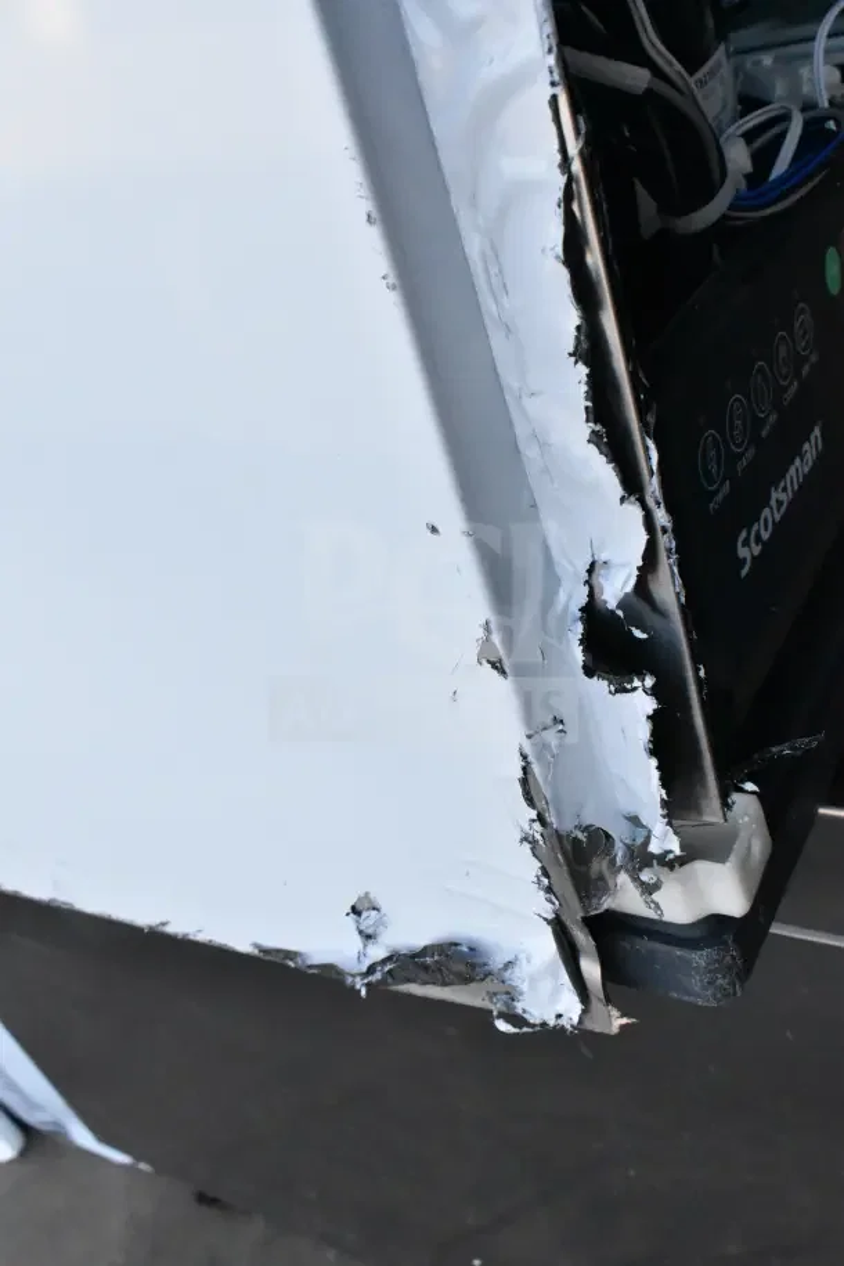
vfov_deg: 53.1
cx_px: 422
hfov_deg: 36.9
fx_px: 1266
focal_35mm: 36
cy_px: 633
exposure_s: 1/640
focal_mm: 24
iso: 6400
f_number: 13
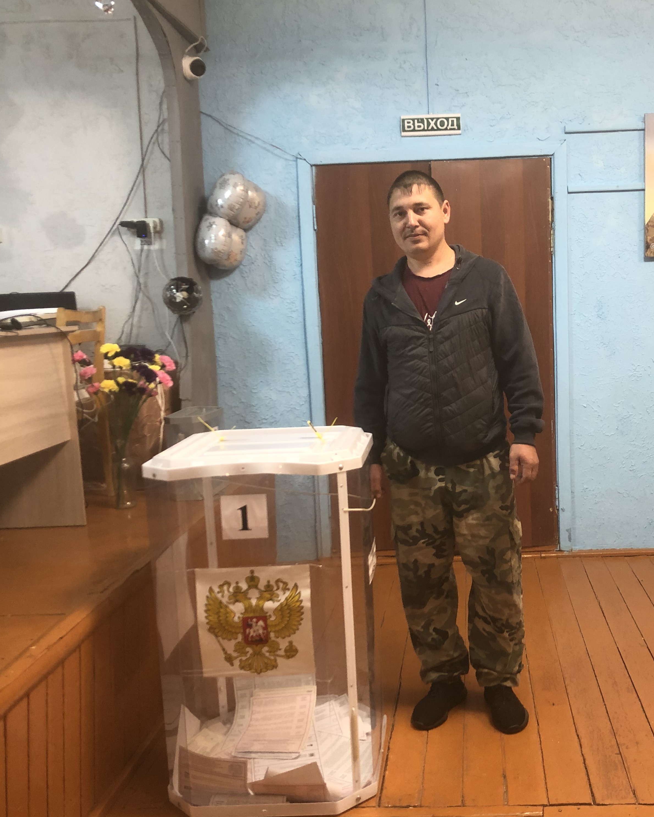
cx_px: 457
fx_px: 895
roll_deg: +3.0
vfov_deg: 49.1
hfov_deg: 39.5
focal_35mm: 37
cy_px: 411
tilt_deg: -8.2
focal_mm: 4
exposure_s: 1/25
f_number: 1.8
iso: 40
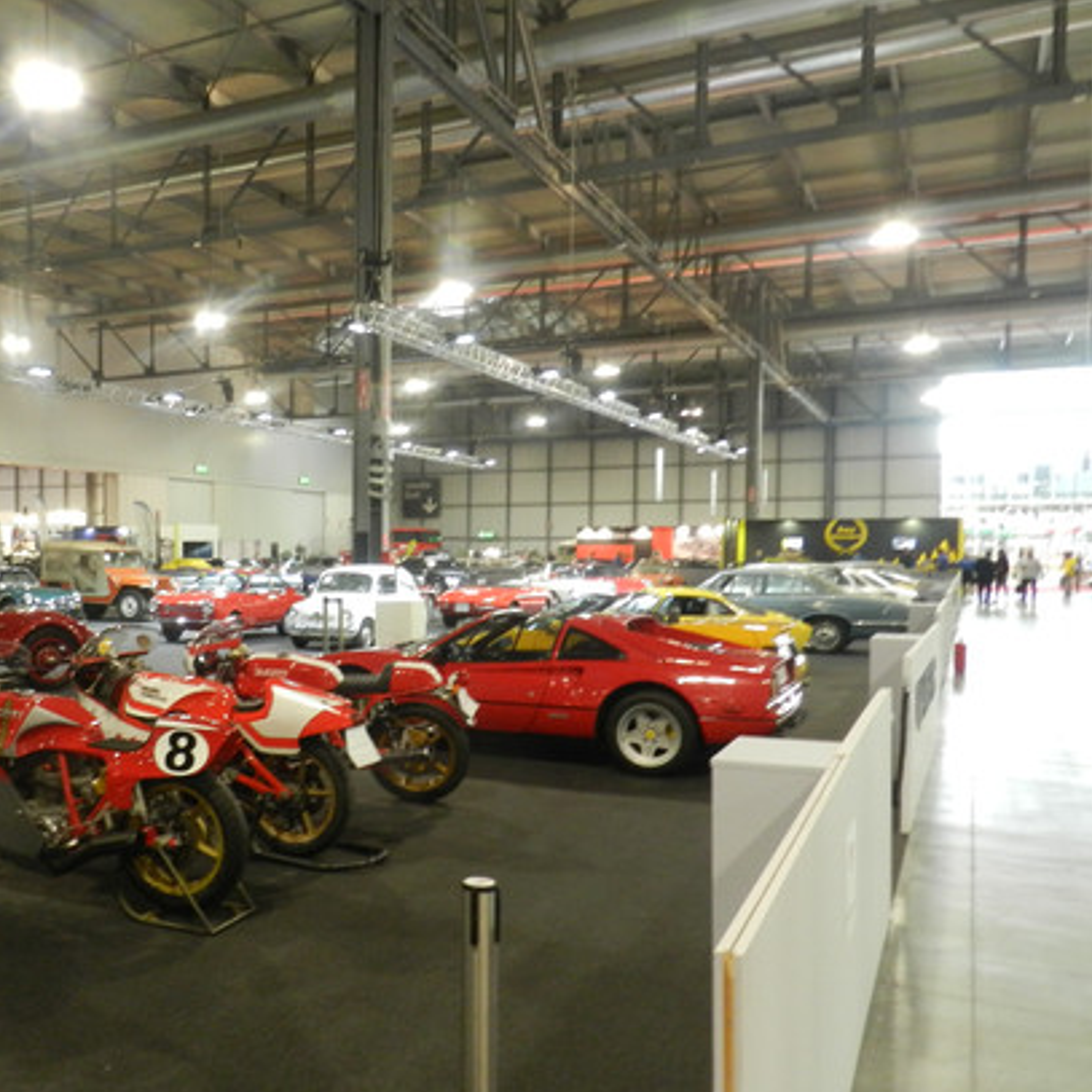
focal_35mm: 32
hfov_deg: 48.8
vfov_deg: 51.0
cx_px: 255
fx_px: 1142
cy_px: 598
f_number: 3.4
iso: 400
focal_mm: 4
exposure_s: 1/15
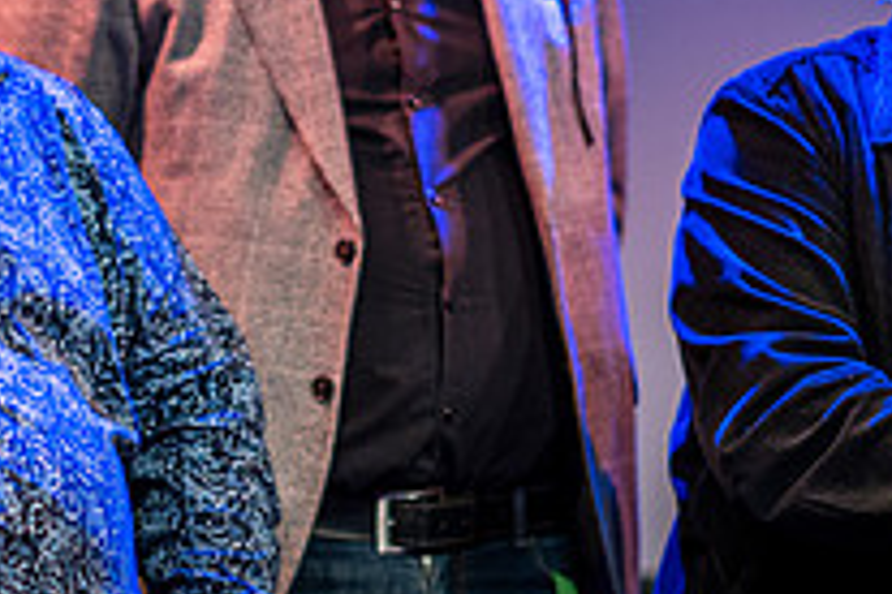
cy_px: 114
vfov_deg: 5.8
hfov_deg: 8.6
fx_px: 5897
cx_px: 69
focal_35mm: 238
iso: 1000
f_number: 1.4
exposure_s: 1/200
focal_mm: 85
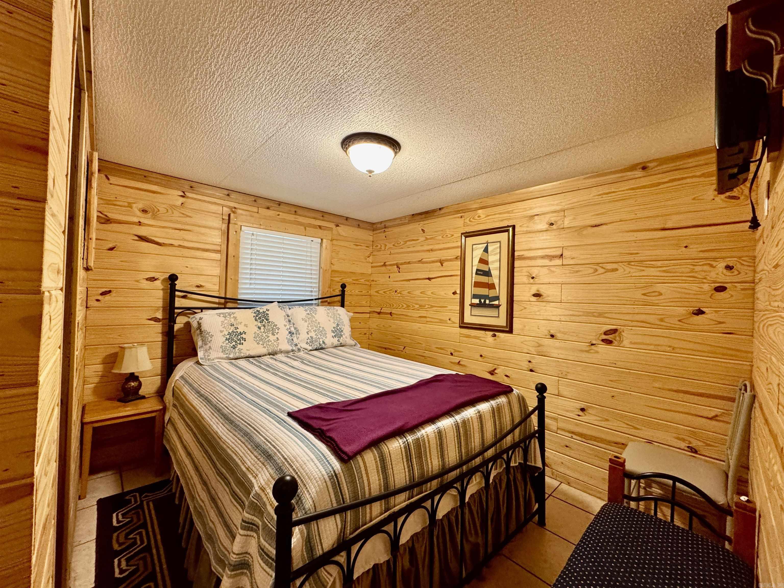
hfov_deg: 102.1
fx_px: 317
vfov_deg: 85.7
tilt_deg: +0.4
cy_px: 294
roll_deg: -2.0
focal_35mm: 14
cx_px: 392
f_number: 2.2
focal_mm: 2.22
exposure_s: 1/60
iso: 400
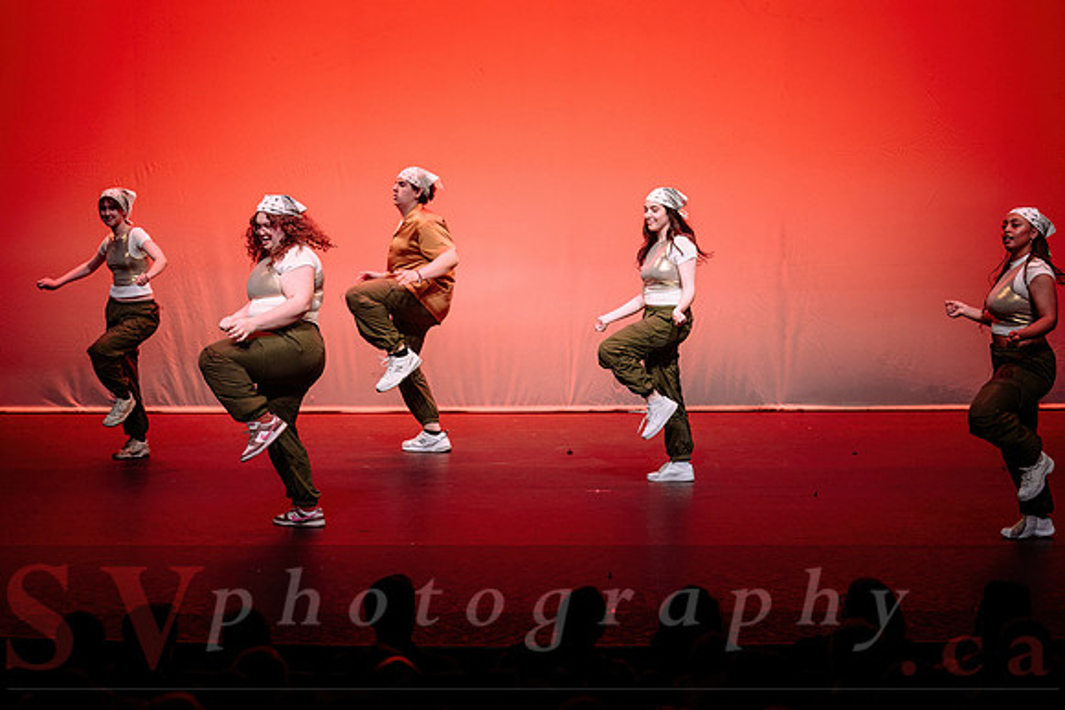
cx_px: 521
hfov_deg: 18.8
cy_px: 355
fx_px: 3223
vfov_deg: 12.6
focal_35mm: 109
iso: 1250
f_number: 2.8
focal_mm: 105
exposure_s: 1/500
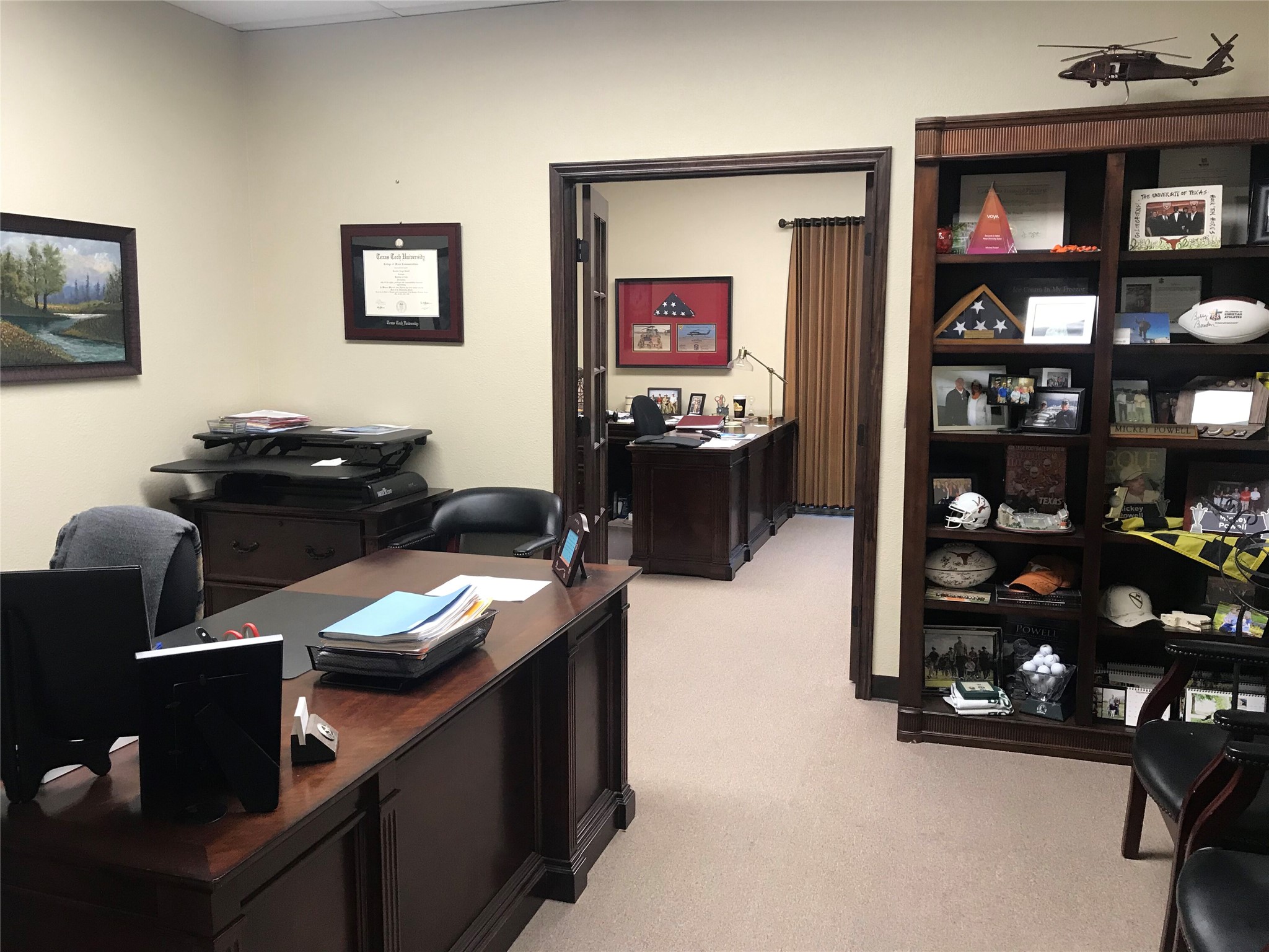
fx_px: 1026
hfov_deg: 63.4
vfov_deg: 49.7
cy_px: 476
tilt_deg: -8.7
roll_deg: +0.2
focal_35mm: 28
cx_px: 634
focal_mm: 3.99
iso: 40
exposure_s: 1/20
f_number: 1.8
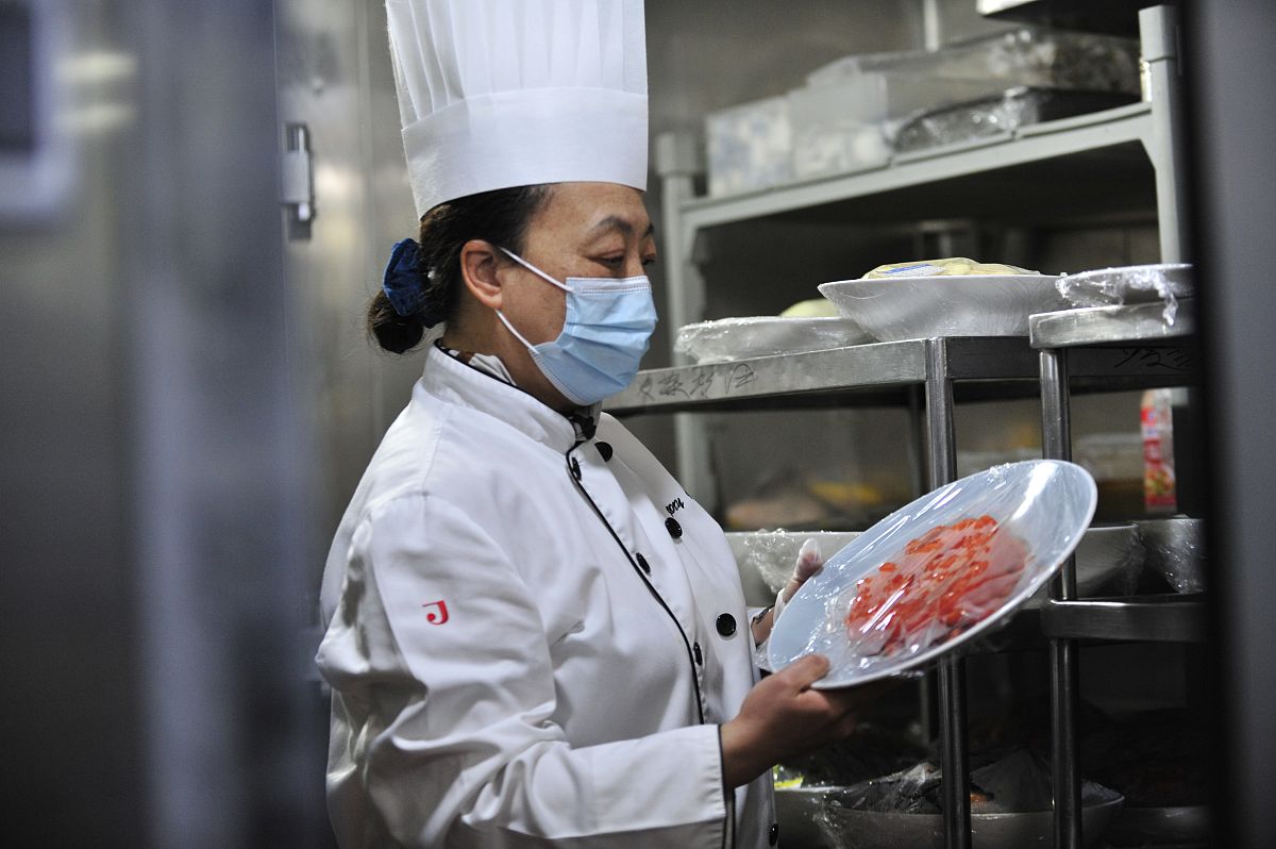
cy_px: 424
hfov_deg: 28.9
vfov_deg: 19.4
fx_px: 2479
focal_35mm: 70
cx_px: 638
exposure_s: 1/80
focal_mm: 70
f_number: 2.8
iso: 1250
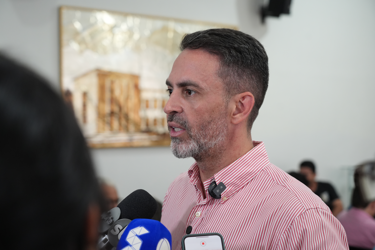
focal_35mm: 58
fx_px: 604
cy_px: 125
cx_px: 188
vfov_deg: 23.4
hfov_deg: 34.5
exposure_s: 1/200
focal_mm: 58
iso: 3200
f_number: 4
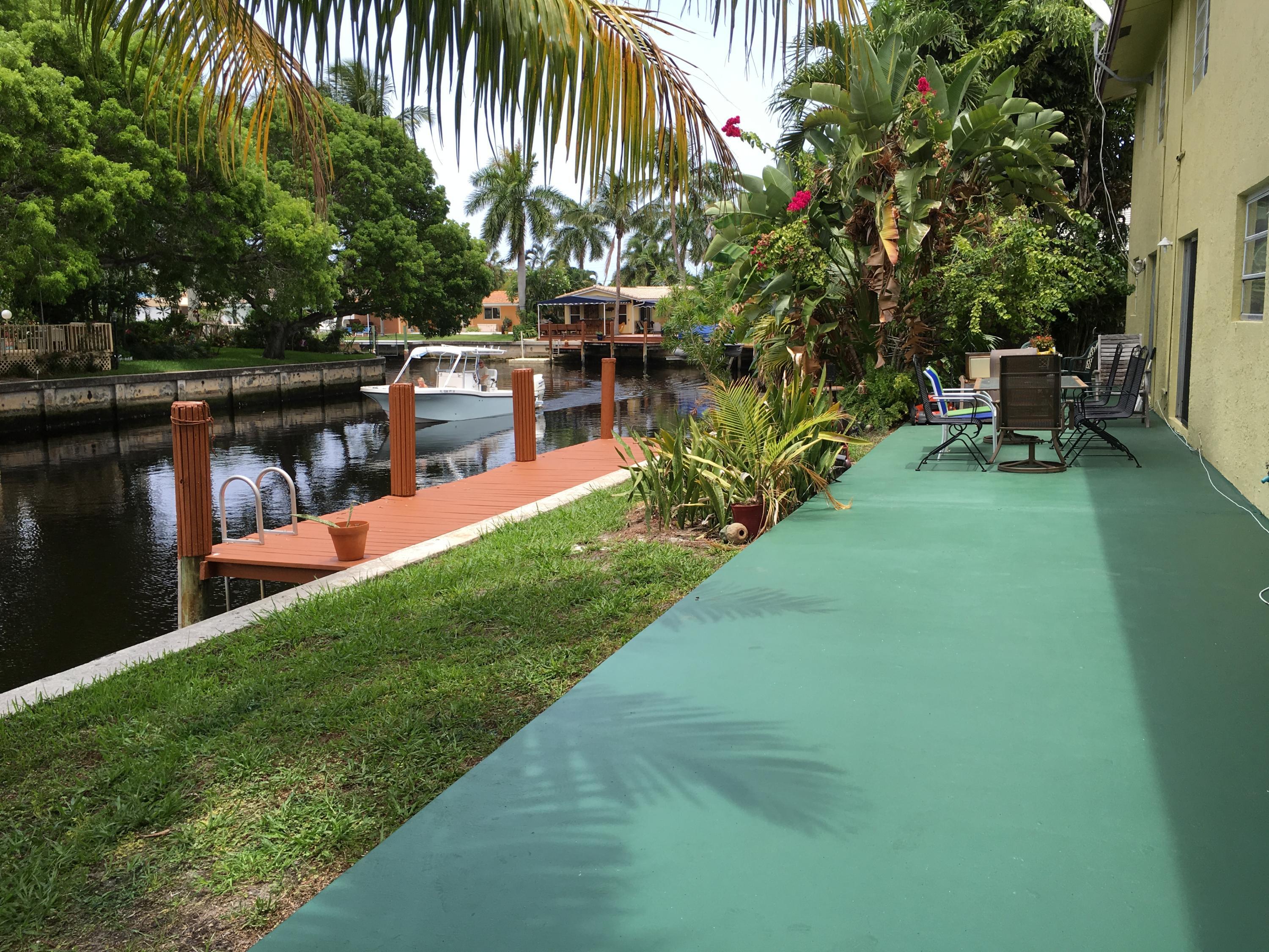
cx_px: 634
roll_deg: +1.0
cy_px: 476
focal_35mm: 29
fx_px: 1063
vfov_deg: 48.2
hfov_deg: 61.7
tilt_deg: -7.0
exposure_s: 1/591
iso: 25
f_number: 2.2
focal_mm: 4.15
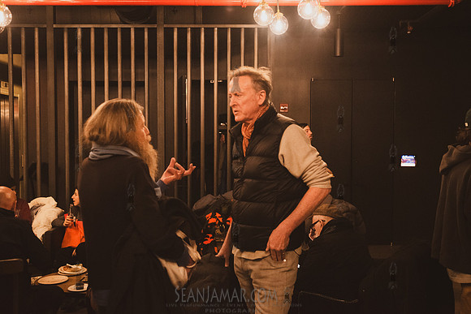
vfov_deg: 36.8
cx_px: 236
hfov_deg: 53.0
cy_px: 157
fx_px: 472
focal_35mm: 36
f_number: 3.5
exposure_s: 1/125
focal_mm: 35
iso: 8000
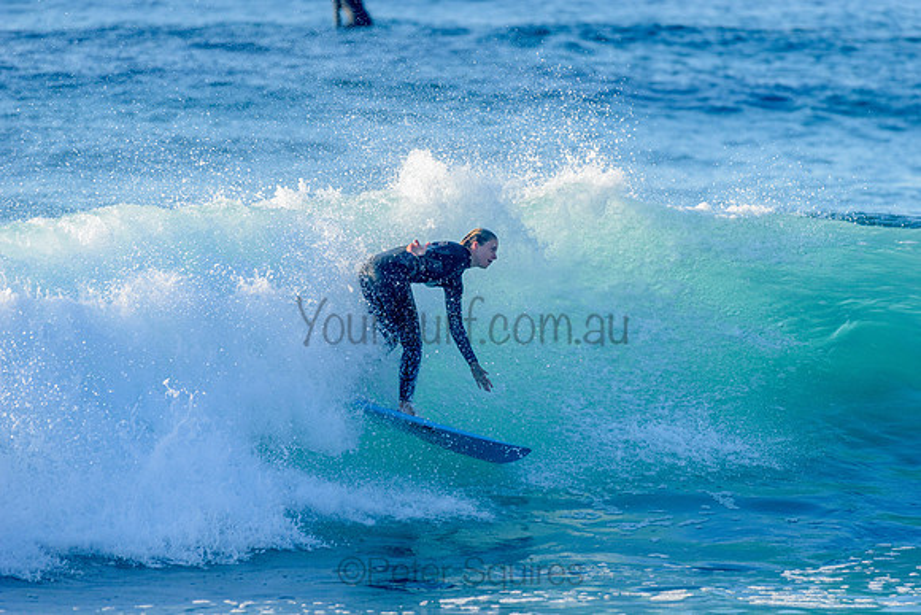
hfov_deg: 4.1
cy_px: 308
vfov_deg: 2.8
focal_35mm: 500
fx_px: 12794
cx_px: 460
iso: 400
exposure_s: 1/2000
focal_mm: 500
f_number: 5.6
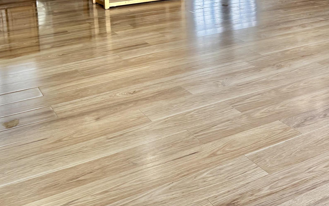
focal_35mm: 49
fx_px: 439
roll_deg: +2.4
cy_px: -31
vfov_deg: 24.3
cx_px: 182
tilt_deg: -6.9
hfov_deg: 41.0
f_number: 1.78
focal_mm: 6.76
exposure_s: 1/120
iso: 100
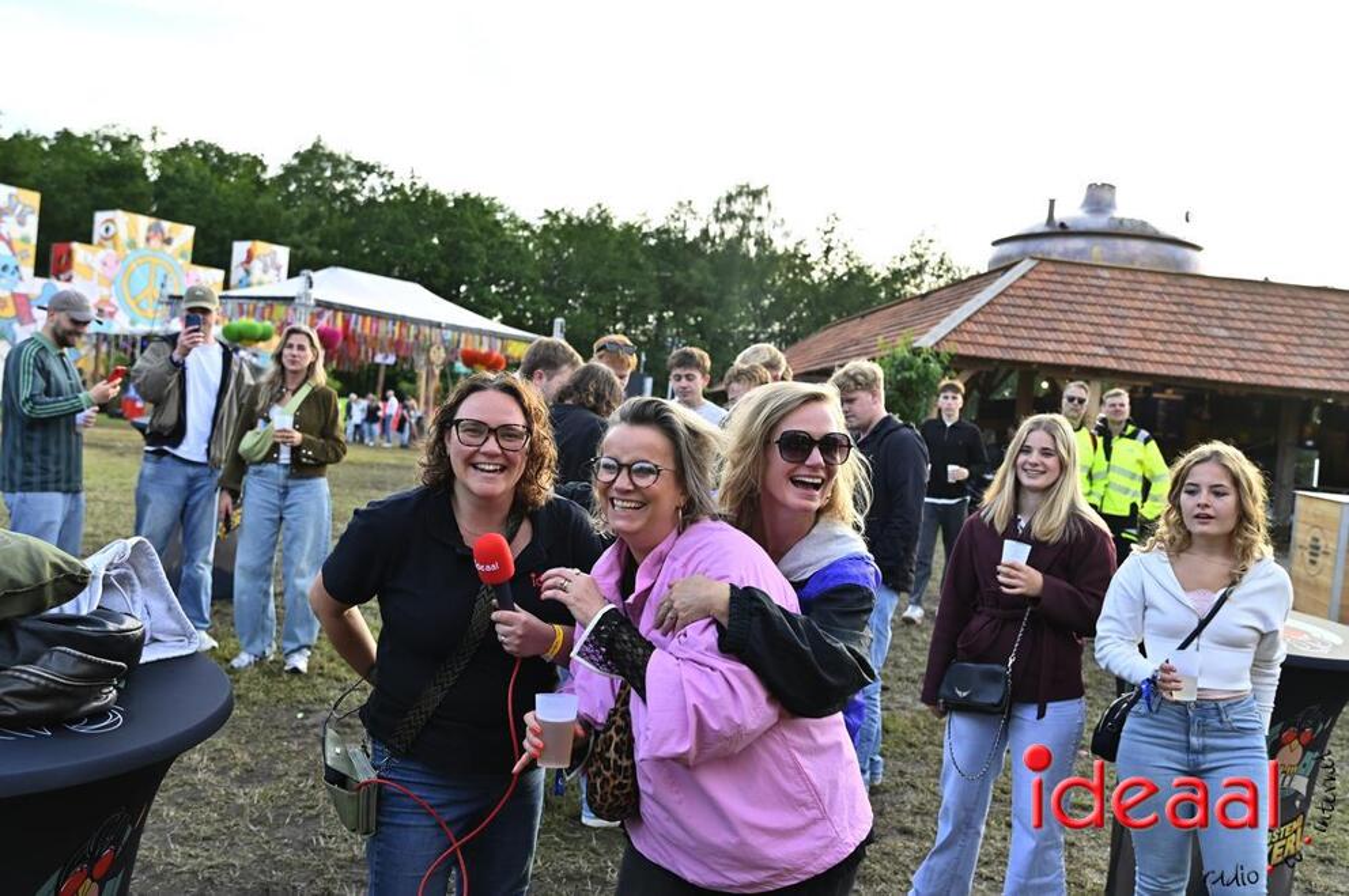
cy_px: 448
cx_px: 674
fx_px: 1273
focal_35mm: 34
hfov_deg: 55.8
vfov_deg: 38.8
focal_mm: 34
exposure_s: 1/250
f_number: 4
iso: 250
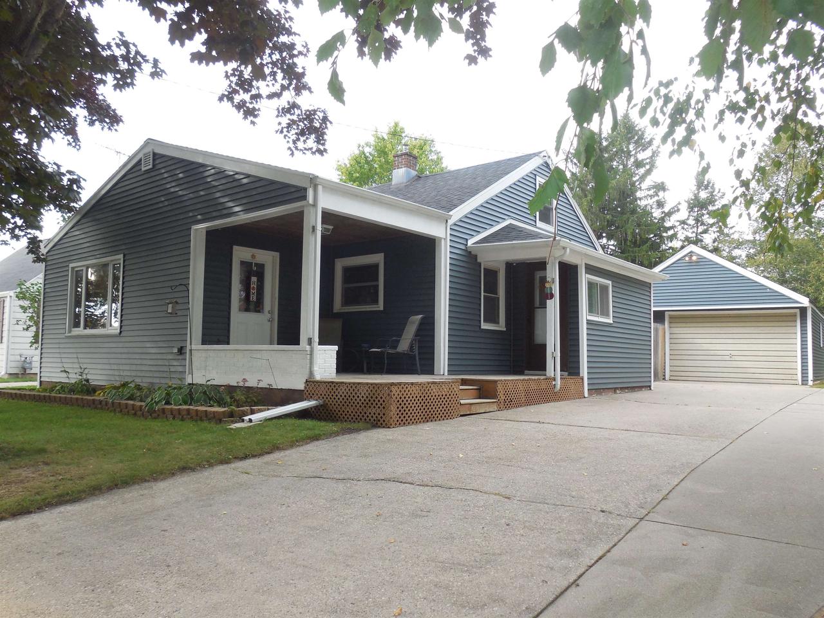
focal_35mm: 26
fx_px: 619
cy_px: 309
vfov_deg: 53.1
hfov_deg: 67.3
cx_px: 412
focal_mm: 4.6
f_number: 3.5
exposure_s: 1/160
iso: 125
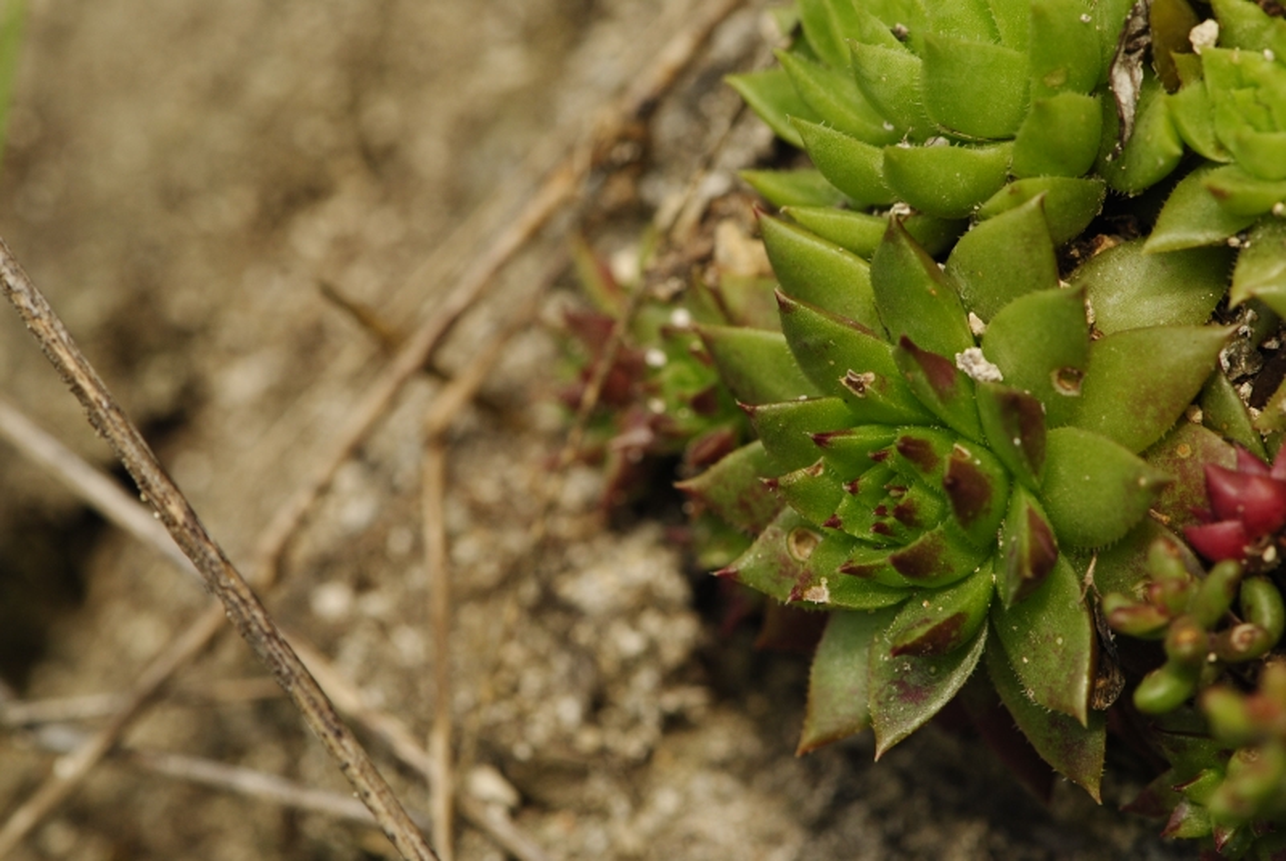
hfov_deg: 16.0
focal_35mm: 128
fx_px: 4561
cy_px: 430
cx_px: 643
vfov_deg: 10.8
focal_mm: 85
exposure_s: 1/200
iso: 200
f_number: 8
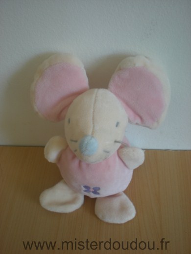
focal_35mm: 38
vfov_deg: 49.0
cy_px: 127
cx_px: 96
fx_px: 280
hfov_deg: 37.7
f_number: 3.1
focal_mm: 6.3
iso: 64
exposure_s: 1/15.6
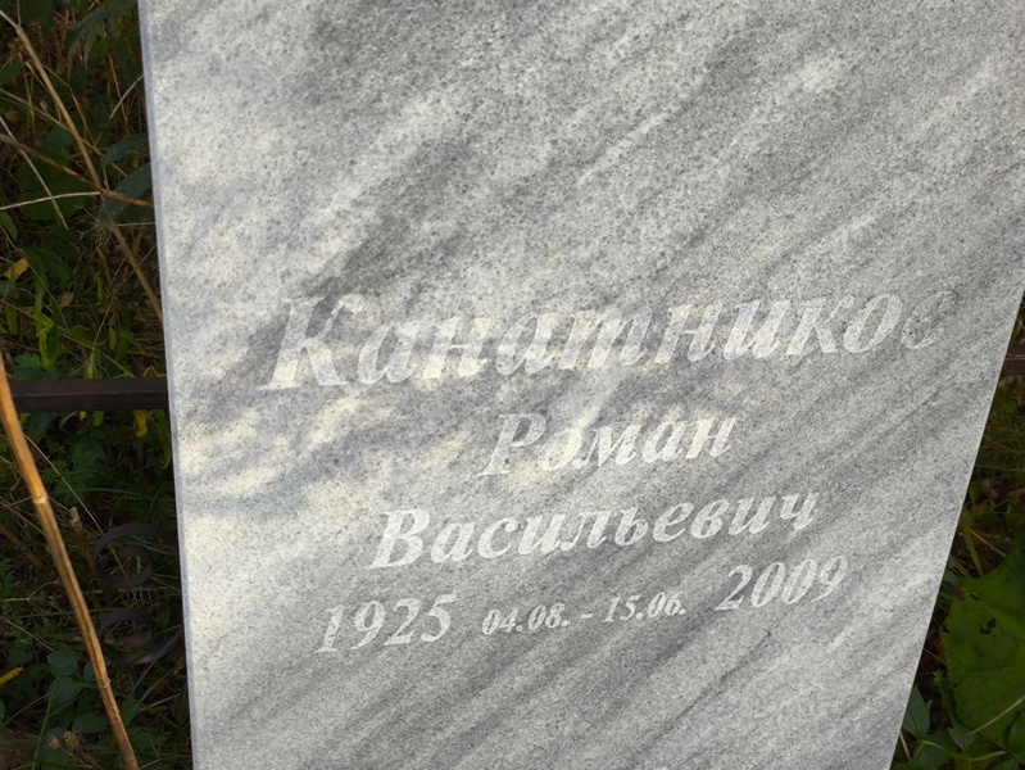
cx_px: 512
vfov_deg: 29.1
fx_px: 1481
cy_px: 385
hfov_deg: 38.2
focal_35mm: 50
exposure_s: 1/227
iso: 50
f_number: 1.7
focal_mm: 4.71
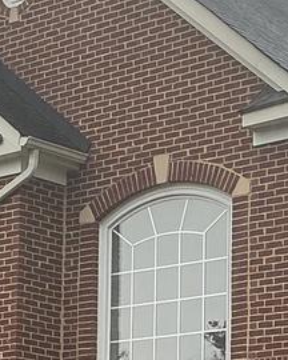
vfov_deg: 12.5
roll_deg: -0.5
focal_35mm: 151
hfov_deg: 10.2
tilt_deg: +6.2
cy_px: 397
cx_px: 185
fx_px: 1609
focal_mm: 3
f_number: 1.8
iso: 16
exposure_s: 1/121
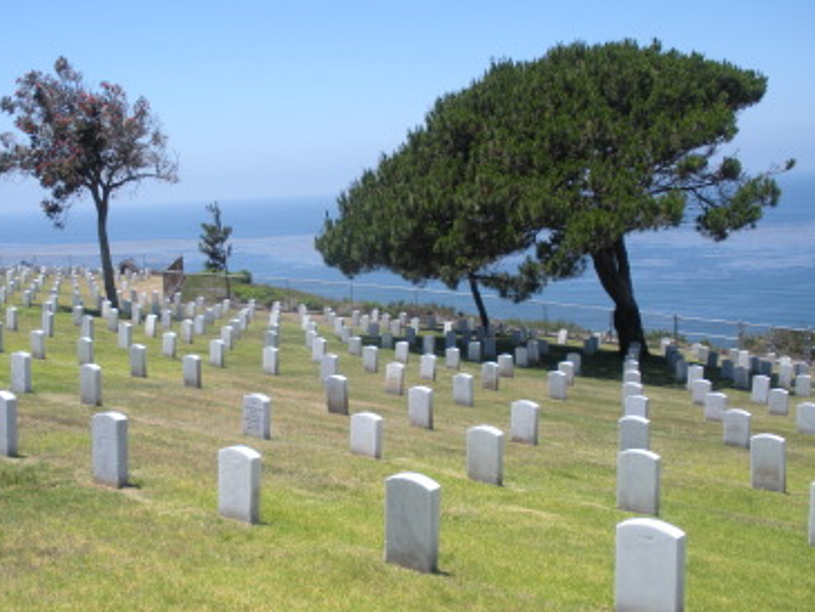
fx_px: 1060
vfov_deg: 32.2
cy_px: 315
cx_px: 375
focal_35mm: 45
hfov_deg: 42.0
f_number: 3.5
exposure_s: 1/545
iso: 64
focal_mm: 6.3
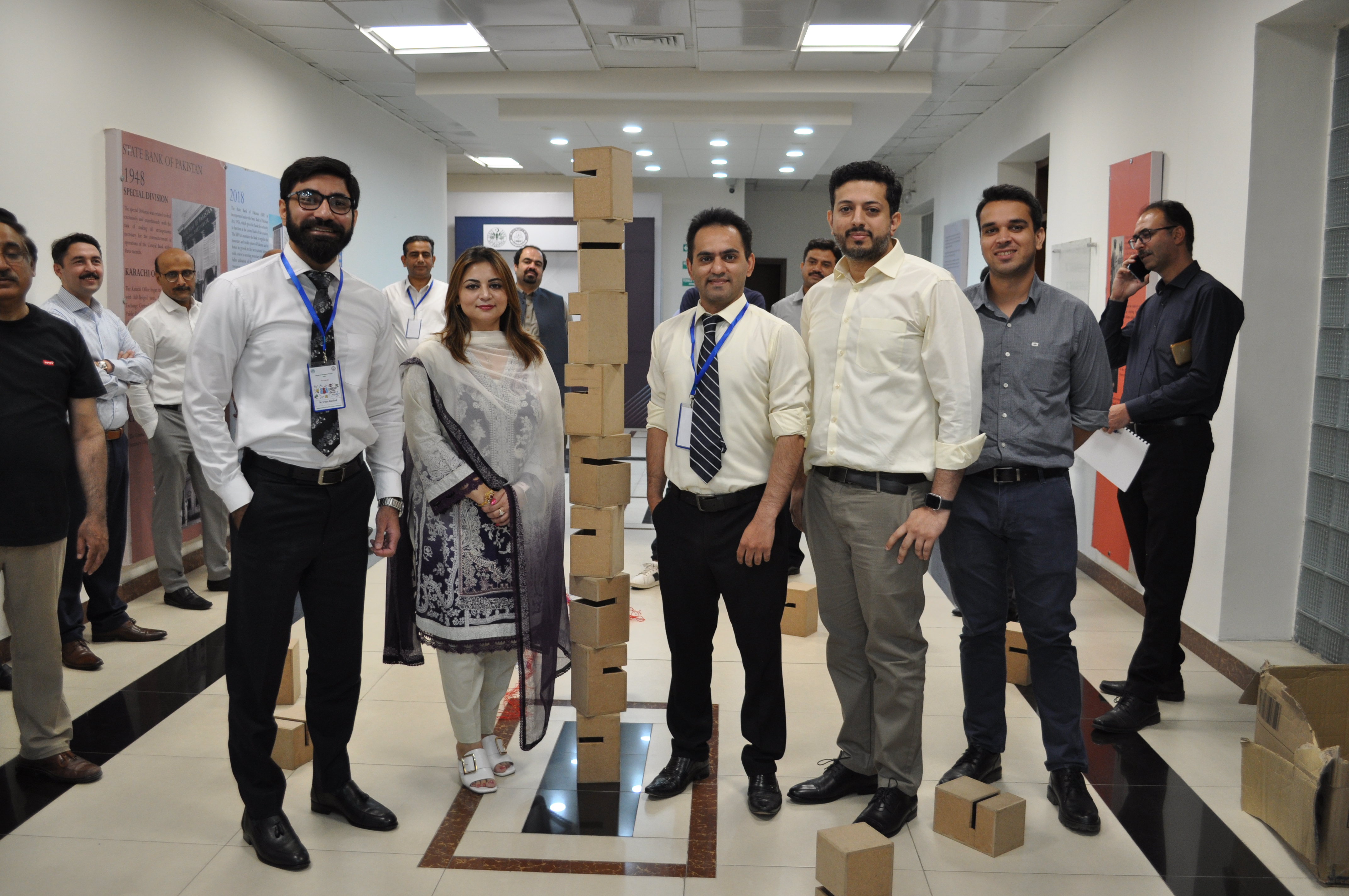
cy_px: 448
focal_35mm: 33
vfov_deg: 39.9
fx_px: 1235
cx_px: 674
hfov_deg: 57.3
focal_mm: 22
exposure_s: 1/60
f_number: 4
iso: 560
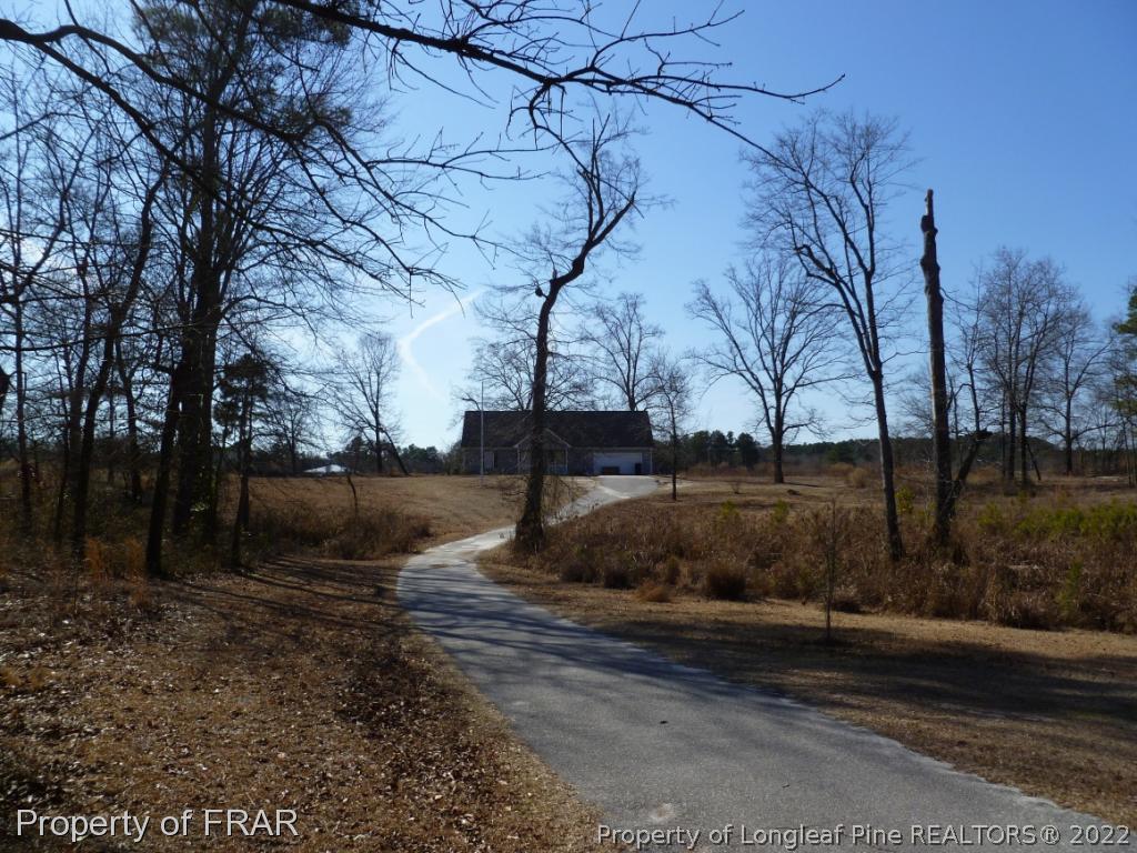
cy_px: 426
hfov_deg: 63.4
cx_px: 568
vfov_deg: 49.7
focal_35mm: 28
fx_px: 920
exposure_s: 1/1000
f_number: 3.3
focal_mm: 5
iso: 80
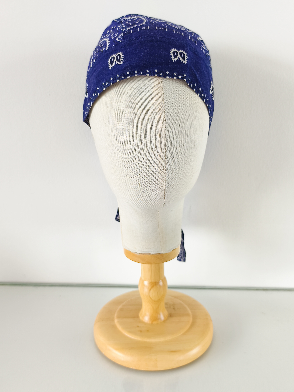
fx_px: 362
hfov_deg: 44.2
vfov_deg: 56.8
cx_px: 147
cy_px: 196
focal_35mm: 32
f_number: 1.65
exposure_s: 1/50
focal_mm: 6.14
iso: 50
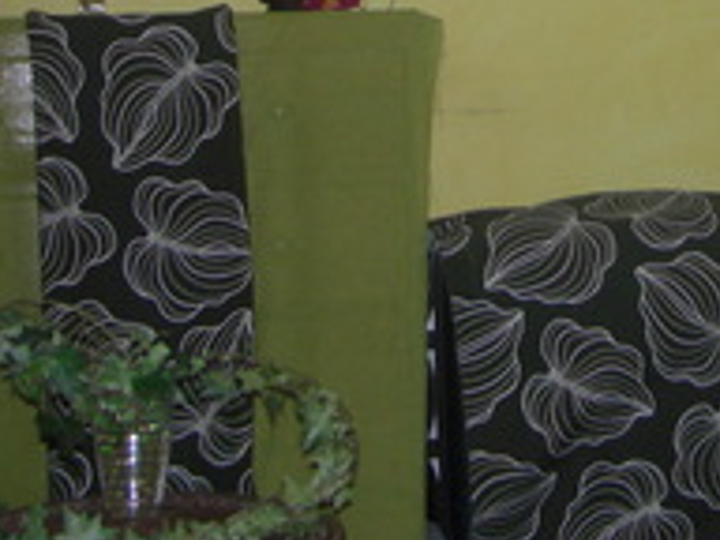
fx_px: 1851
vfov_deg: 16.1
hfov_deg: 21.4
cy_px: -68
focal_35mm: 89
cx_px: 694
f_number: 3.4
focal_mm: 6.3
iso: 200
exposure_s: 1/60
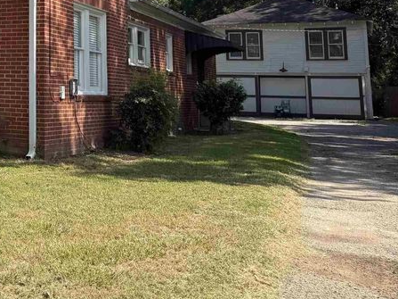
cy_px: -13
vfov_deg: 25.0
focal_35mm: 55
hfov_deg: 30.6
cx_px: -55
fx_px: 632
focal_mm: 6.76
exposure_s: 1/2299
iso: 80
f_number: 1.78
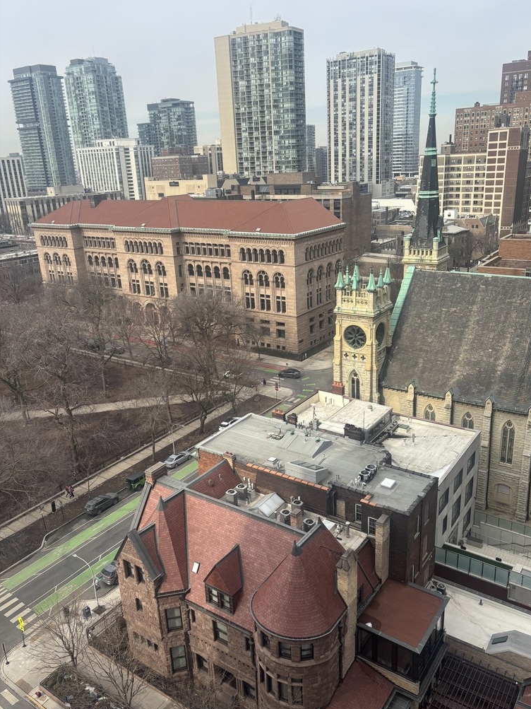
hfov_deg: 49.7
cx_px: 284
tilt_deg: -19.8
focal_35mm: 28
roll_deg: +1.6
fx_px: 573
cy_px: 365
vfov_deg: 63.4
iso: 50
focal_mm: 5.96
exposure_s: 1/1783
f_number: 1.6
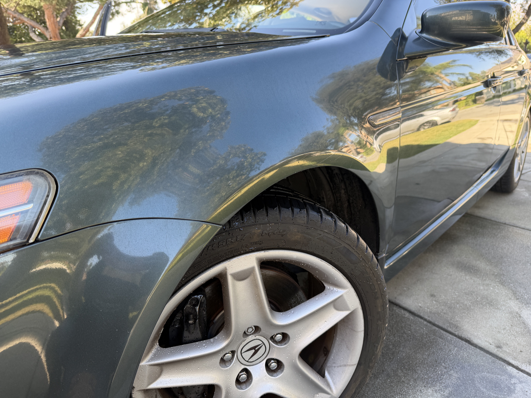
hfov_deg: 71.6
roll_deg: +2.5
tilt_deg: -18.1
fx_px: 368
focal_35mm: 24
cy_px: 199
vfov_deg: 56.8
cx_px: 266
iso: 80
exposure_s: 1/188
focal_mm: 6.76
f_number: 1.78
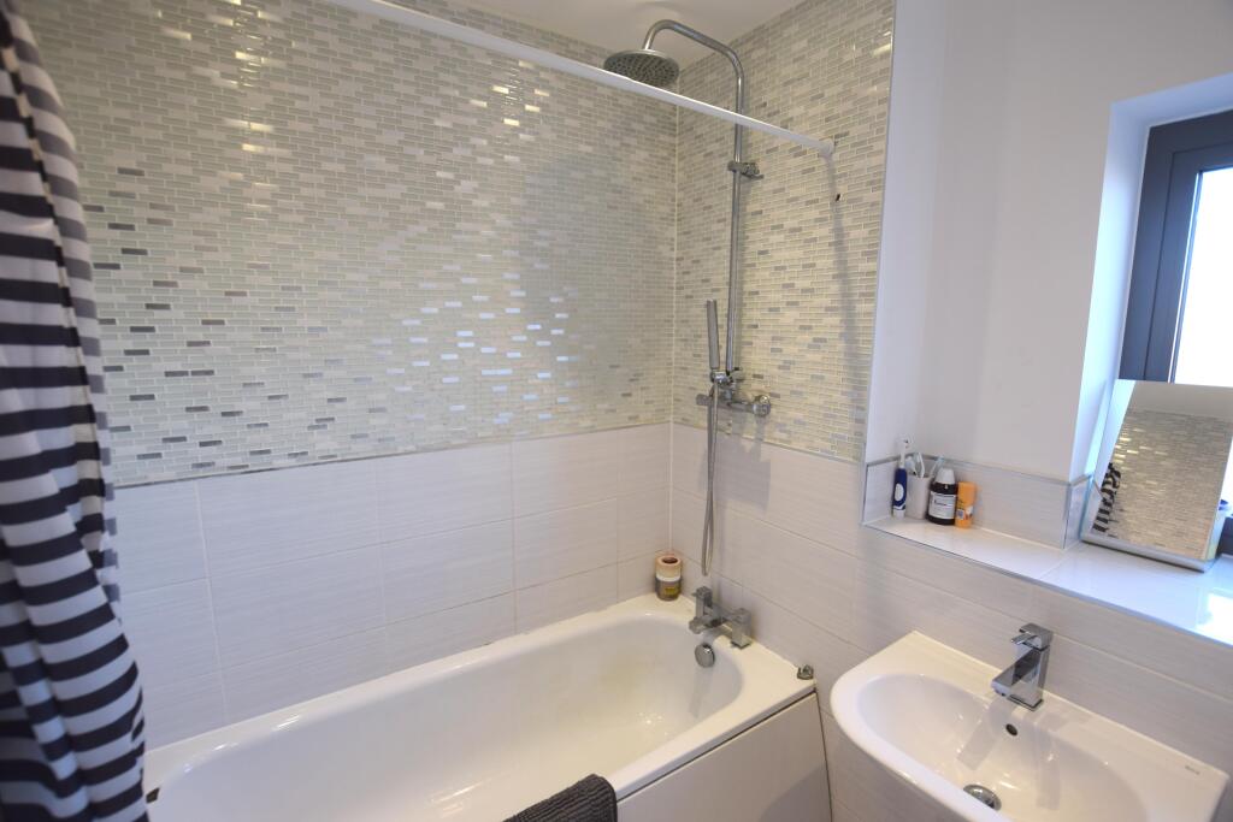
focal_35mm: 15
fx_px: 514
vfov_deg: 77.3
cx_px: 616
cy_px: 411
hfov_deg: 100.4
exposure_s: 1/100
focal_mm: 10
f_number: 5
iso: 400
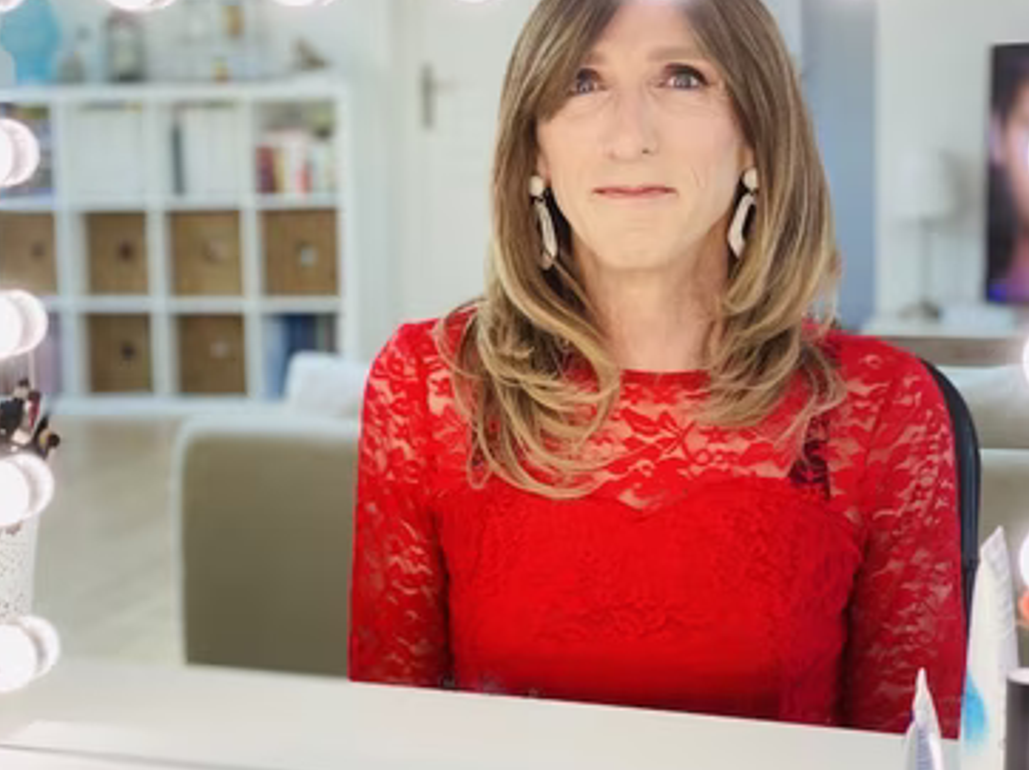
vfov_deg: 21.3
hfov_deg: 28.2
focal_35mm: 69
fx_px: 2050
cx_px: 483
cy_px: 381
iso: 125
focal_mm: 6
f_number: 2
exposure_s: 1/122
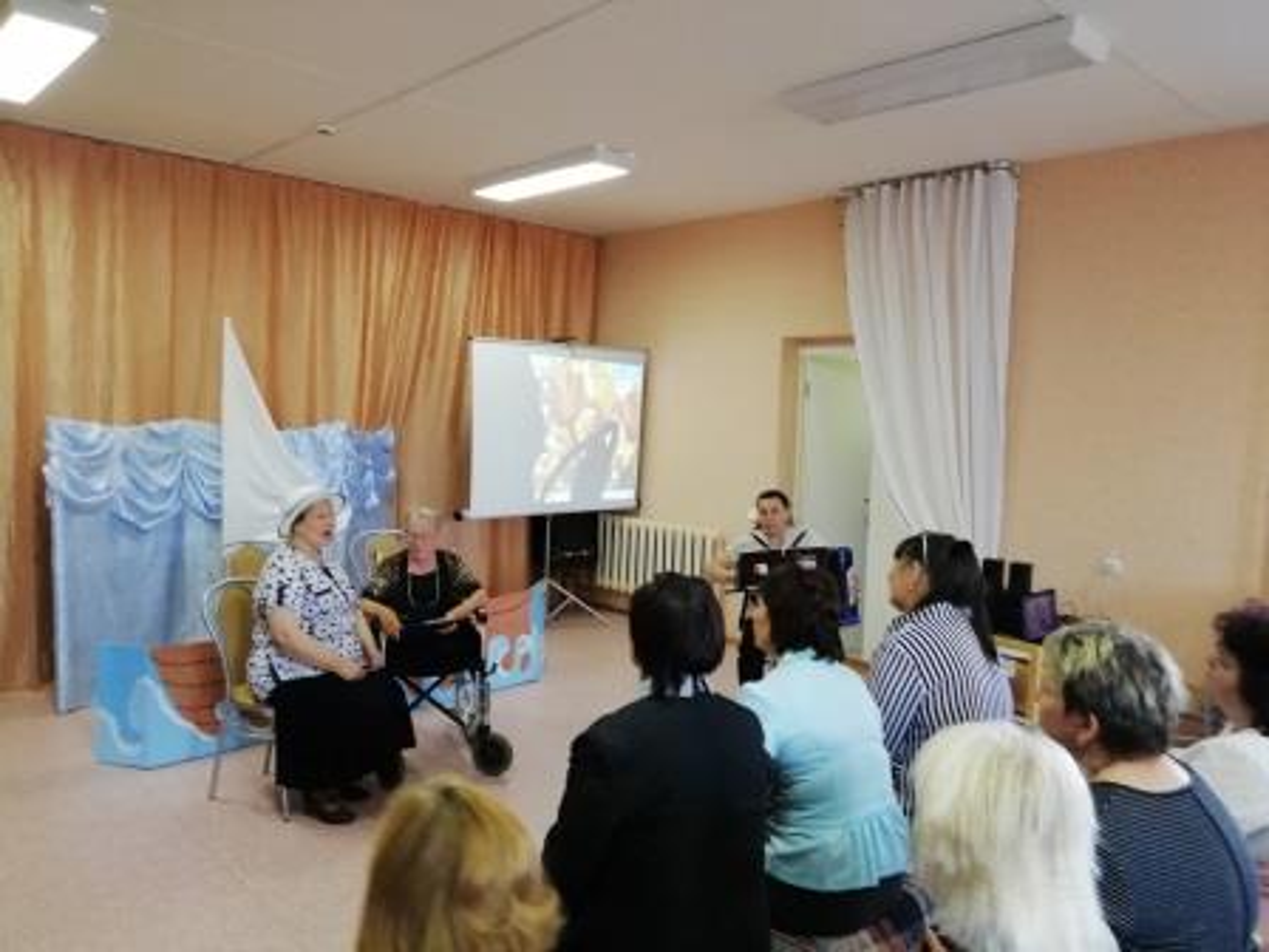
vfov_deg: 53.1
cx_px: 634
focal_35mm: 26
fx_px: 953
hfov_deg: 67.3
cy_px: 476
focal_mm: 3.21
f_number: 2.2
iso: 200
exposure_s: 1/33.3
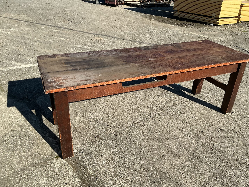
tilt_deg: -27.3
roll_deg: -1.1
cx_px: 124
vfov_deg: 48.2
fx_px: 209
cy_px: 94
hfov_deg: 61.7
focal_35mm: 29
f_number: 1.8
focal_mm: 3
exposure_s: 1/1626
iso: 25
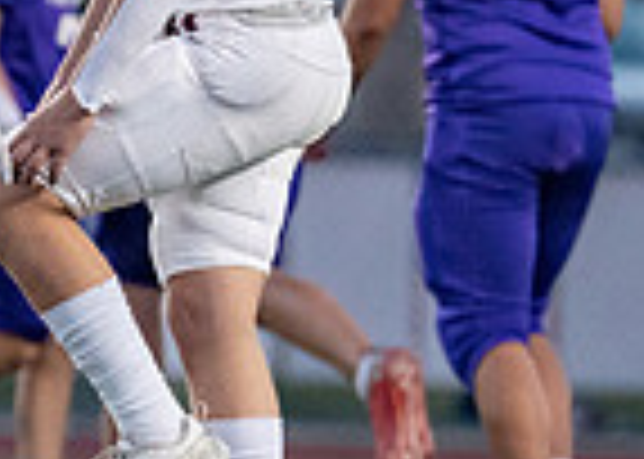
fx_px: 21115
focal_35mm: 1155
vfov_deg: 1.2
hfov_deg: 1.7
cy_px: 68
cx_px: -431
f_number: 2.8
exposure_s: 1/1250
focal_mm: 200
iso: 2000
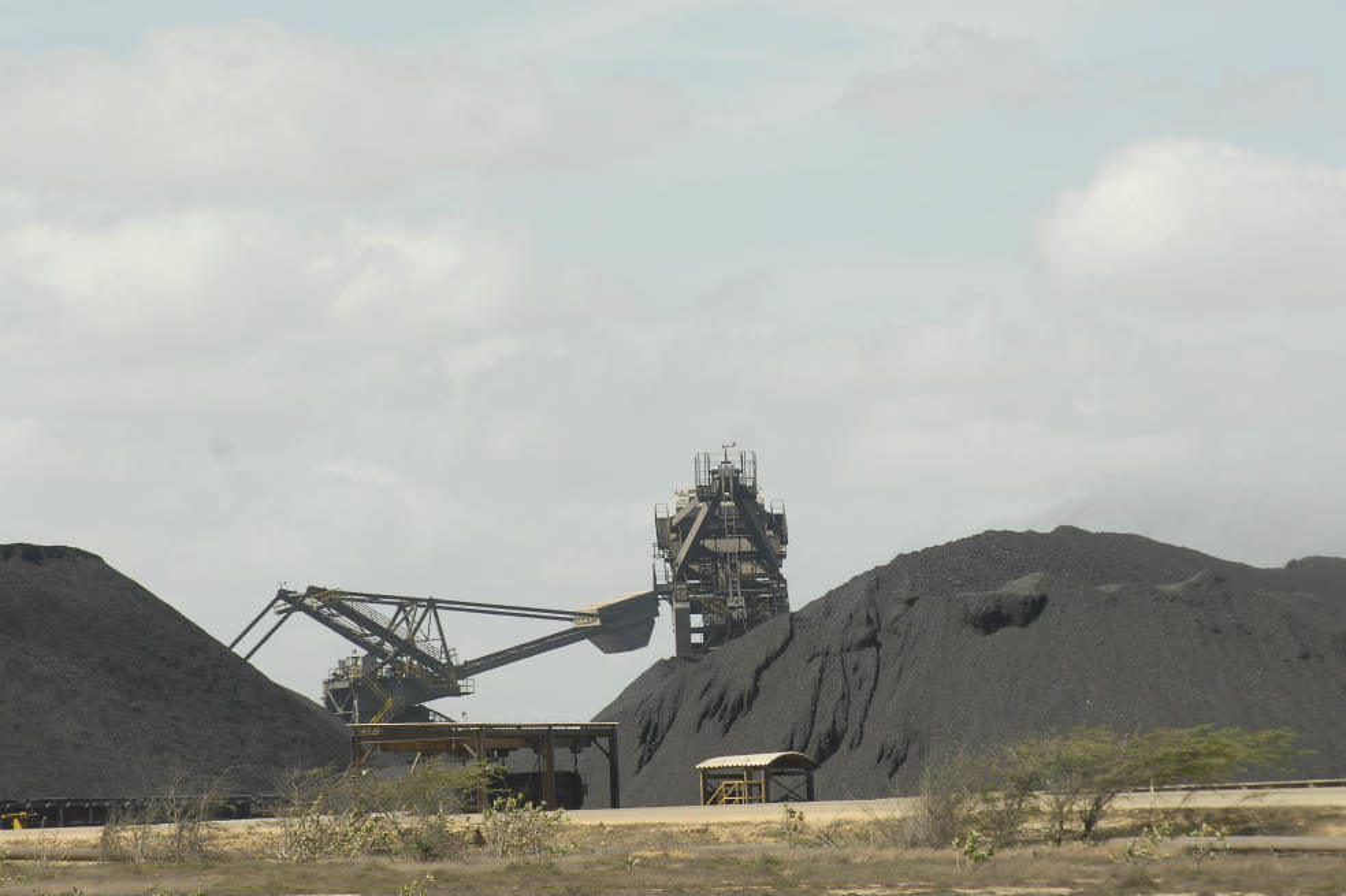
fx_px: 11211
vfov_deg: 4.6
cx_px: 673
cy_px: 448
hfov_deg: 6.9
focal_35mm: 300
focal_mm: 200
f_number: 8
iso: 100
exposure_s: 1/250
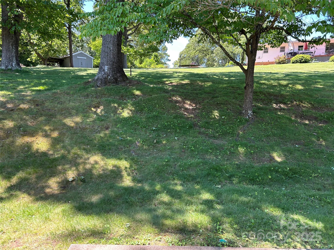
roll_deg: -1.1
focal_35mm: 26
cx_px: 167
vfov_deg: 53.1
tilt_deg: -7.1
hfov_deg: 67.3
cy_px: 125
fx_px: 251
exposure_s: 1/268
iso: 40
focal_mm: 5.7
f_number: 1.5
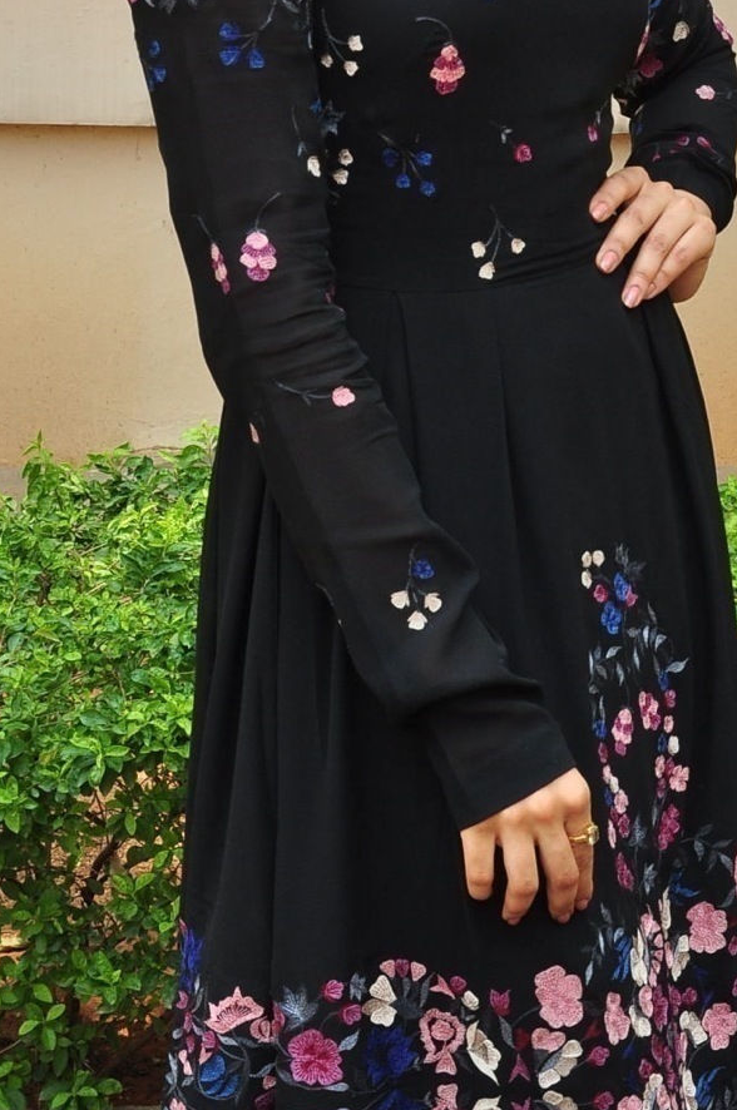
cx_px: 568
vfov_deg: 19.6
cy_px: 308
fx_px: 3203
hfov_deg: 13.1
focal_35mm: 104
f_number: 10
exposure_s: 1/125
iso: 400
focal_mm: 34
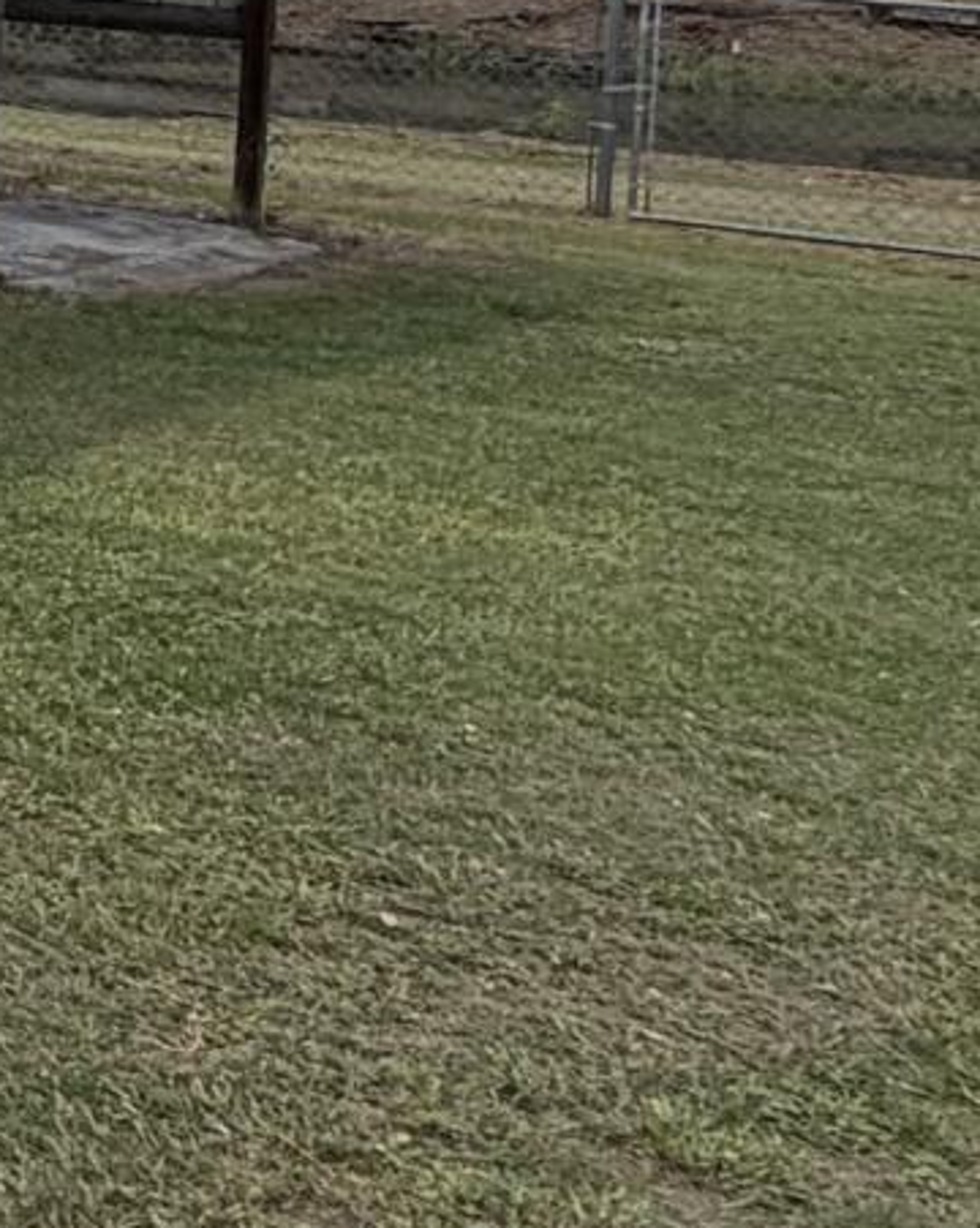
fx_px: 3304
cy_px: -199
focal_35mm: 91
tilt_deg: -3.7
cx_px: -1857
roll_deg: -0.4
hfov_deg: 11.3
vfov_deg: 19.9
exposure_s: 1/928
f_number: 2.2
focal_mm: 2.22
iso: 20
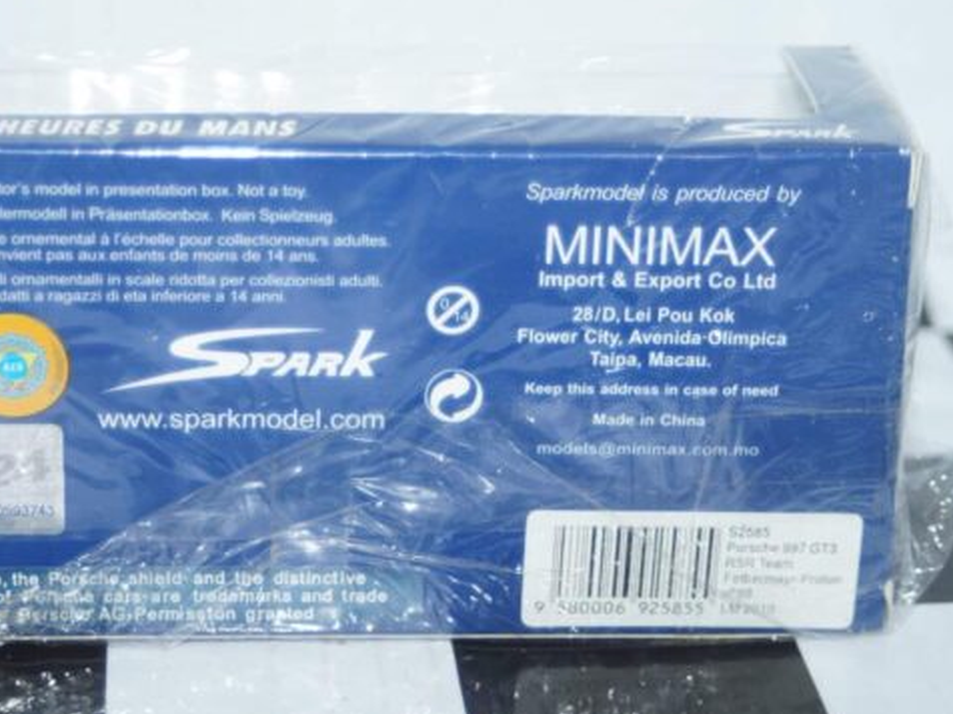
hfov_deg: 18.0
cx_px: 358
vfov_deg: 13.6
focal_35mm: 109
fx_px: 3001
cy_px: 344
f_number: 5.6
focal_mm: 60
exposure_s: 1/80
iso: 400
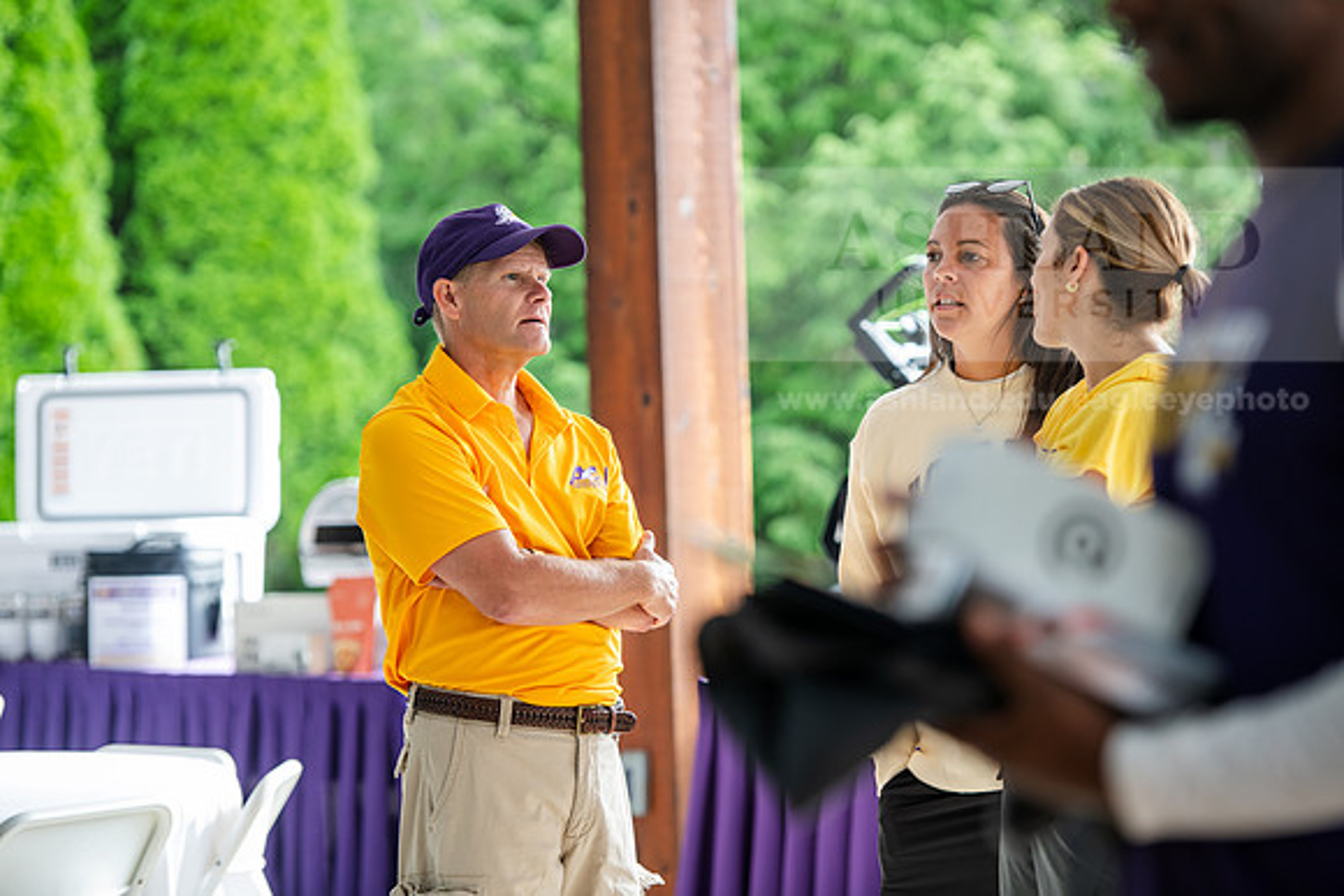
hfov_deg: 15.8
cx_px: 672
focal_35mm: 130
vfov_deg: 10.6
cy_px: 448
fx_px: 4854
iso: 250
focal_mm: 130
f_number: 3.2
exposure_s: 1/200
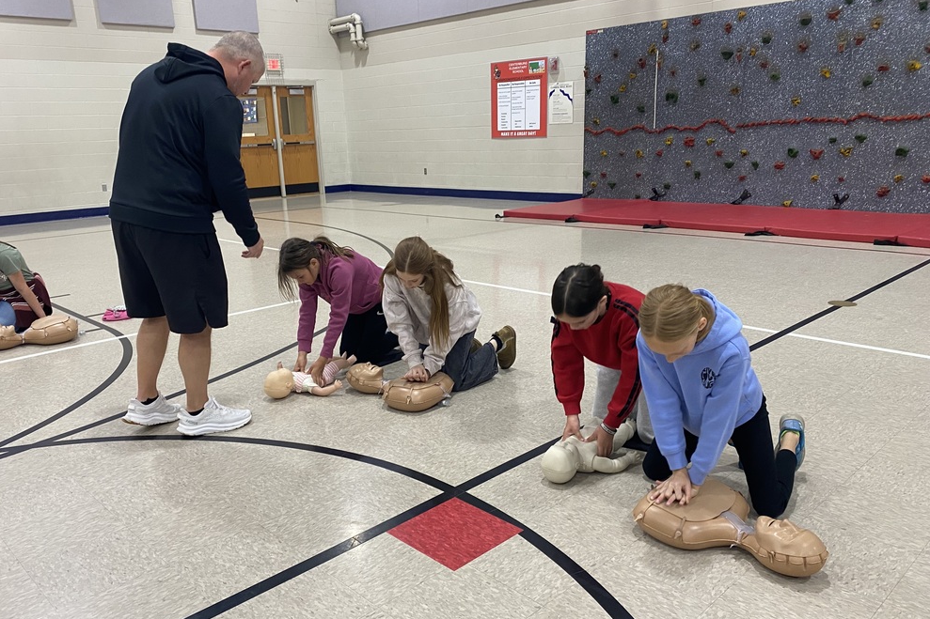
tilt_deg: -17.0
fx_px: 723
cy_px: 341
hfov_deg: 65.5
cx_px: 449
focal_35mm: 28
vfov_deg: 46.3
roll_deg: +2.5
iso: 100
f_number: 1.8
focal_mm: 4.25
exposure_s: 1/60
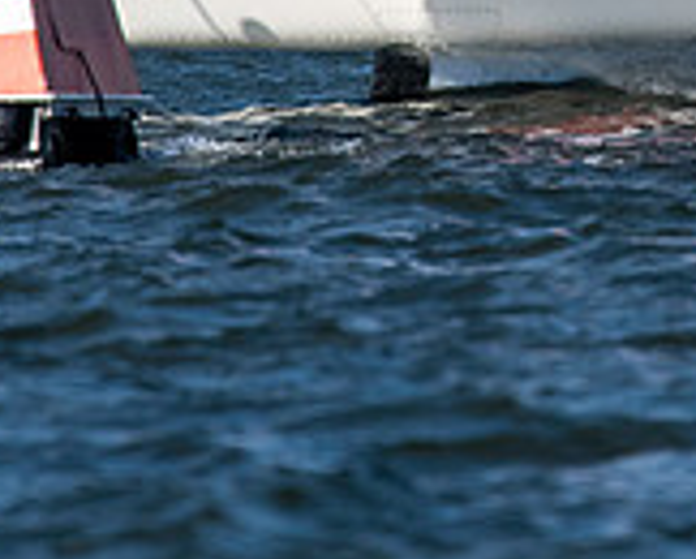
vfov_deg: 0.7
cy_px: -219
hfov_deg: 0.9
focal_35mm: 2118
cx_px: 700
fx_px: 43681
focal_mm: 420
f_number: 5.6
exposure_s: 1/3200
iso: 640
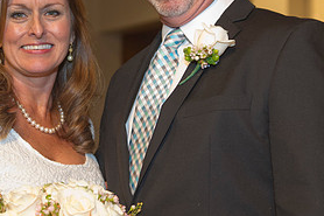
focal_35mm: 100
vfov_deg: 13.7
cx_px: 149
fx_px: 899
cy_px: 79
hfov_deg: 20.4
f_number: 3.2
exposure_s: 1/100
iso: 1250
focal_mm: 48
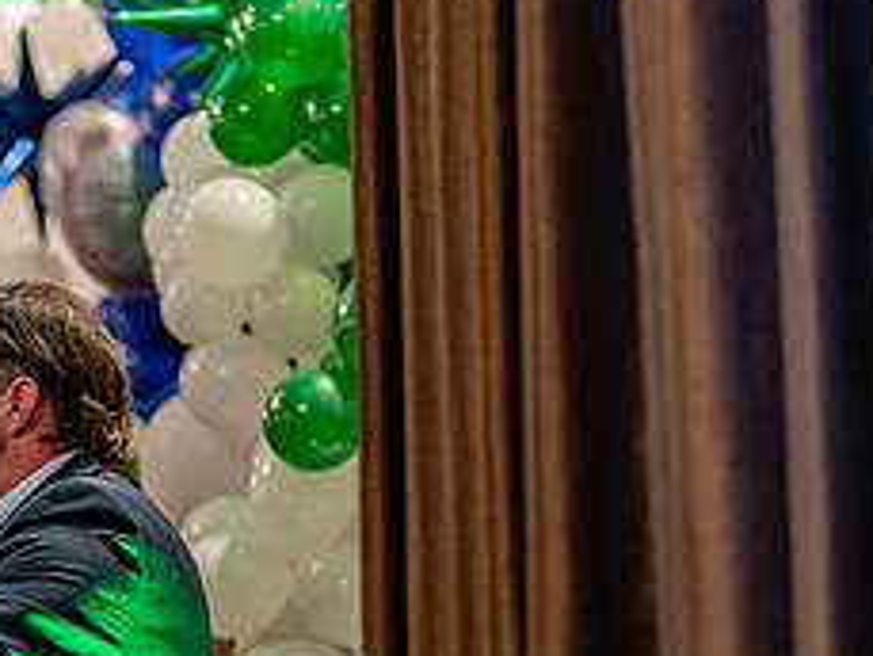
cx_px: -133
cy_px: 641
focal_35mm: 135
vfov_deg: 10.9
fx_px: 3406
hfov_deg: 14.2
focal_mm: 50
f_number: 1.2
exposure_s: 1/320
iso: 800
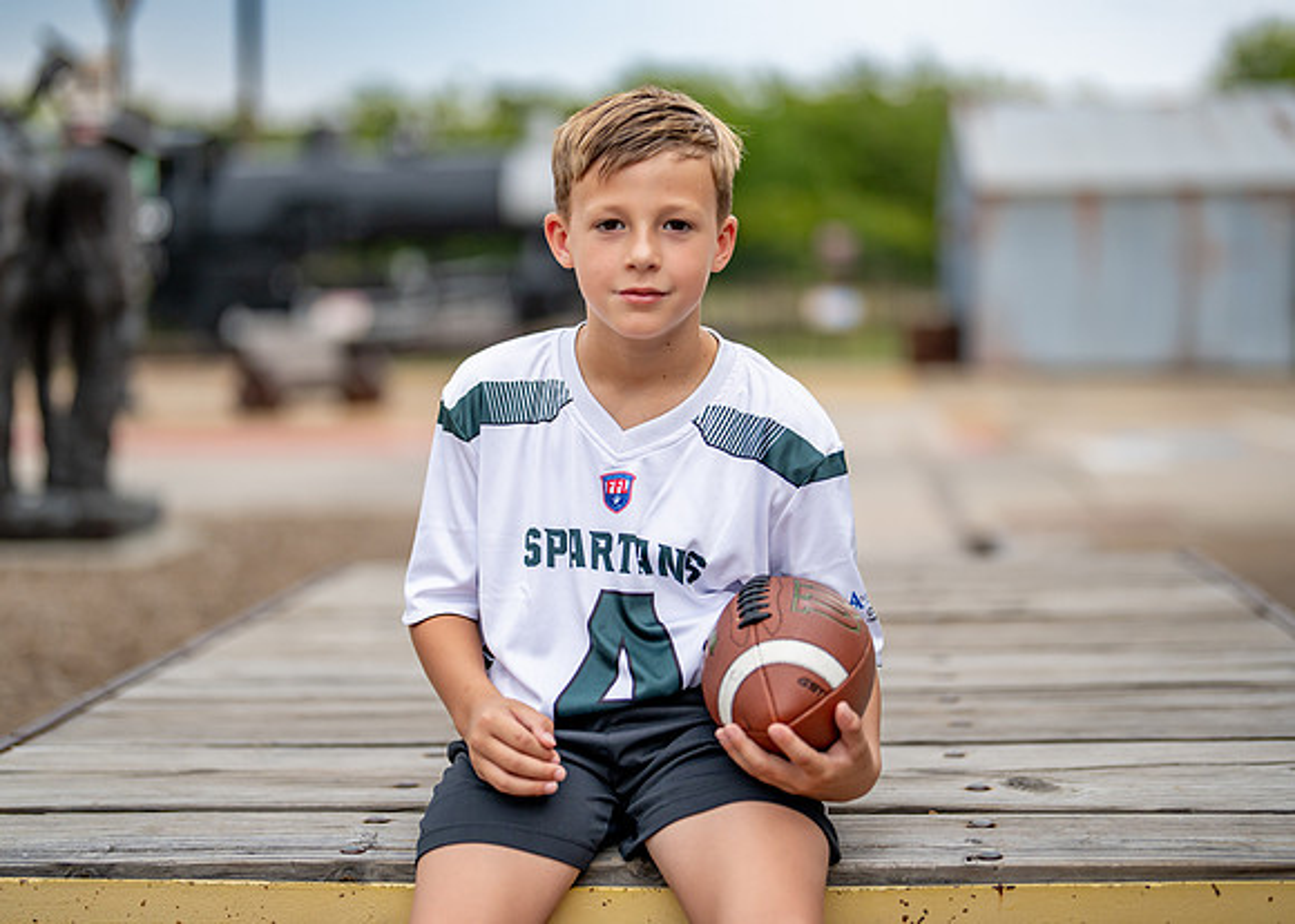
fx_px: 2147
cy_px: 425
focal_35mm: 58
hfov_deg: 33.6
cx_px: 650
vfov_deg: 24.3
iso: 320
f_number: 1.2
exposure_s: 1/2000
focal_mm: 50
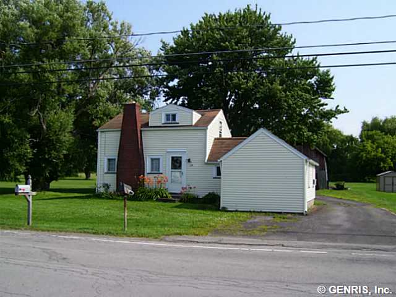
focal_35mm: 36
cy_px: 148
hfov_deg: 51.4
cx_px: 198
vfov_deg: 39.7
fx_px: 412
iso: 80
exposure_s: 1/500
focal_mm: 6
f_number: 4.8
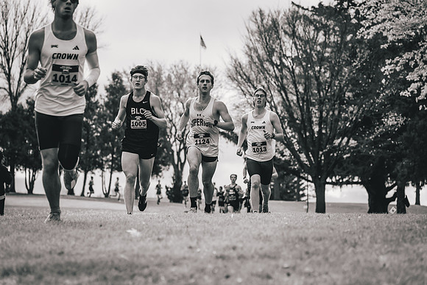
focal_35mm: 170
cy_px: 142
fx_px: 2020
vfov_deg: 8.1
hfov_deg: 12.1
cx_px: 214
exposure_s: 1/1250
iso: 400
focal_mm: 167
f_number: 6.3
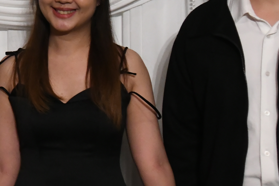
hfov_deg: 9.8
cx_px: -132
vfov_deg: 6.7
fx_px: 1573
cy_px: -29
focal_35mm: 203
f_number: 4
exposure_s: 1/400
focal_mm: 46
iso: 4000
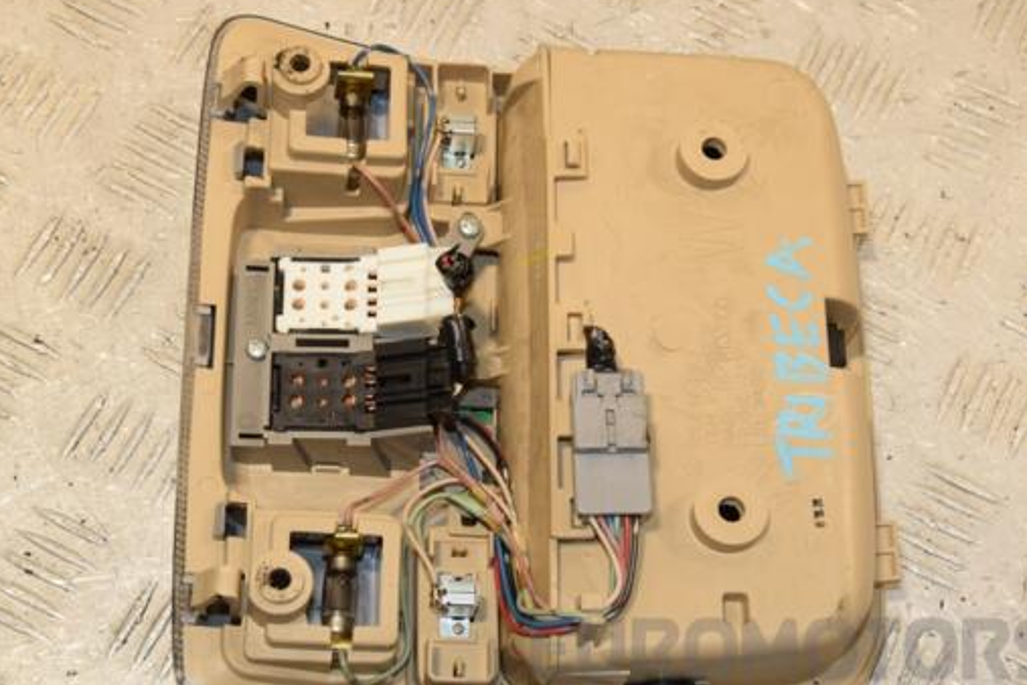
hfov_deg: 28.5
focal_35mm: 71
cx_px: 492
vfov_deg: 19.2
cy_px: 379
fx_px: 2025
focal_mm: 40
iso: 800
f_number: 9
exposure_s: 1/200
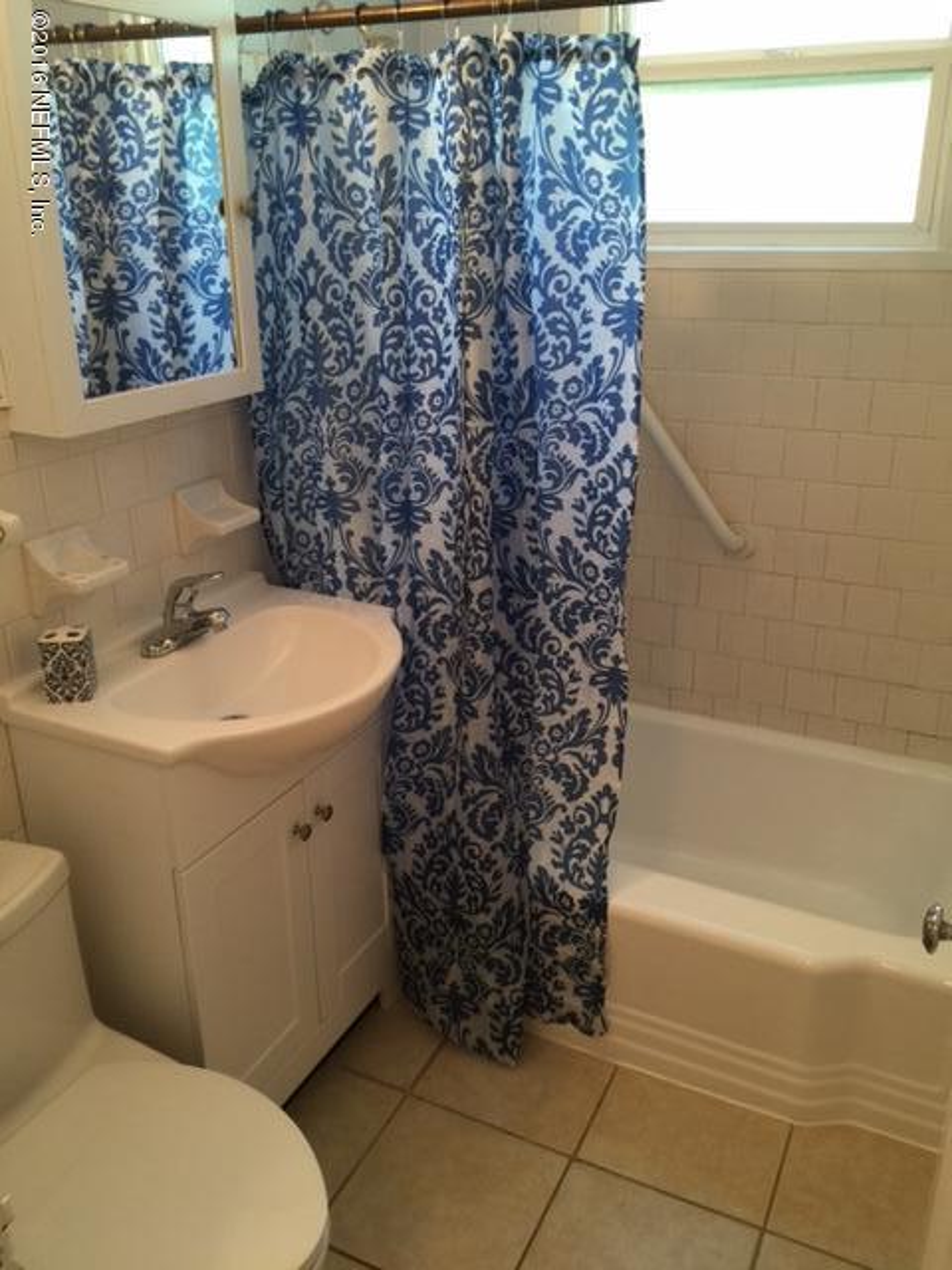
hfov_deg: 48.2
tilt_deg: -22.6
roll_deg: +0.8
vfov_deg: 61.7
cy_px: 635
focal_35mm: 29
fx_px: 1063
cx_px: 476
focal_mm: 4.15
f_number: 2.2
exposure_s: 1/15
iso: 40
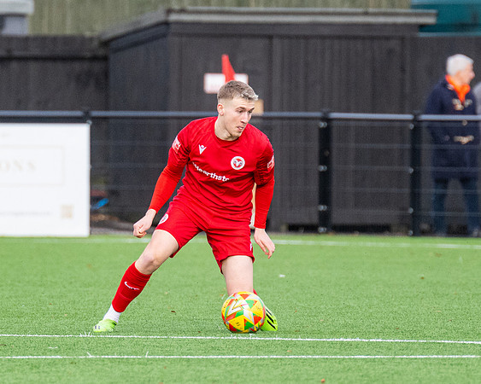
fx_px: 12992
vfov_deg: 1.7
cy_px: 151
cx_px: 139
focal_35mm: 913
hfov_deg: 2.1
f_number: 4
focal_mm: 280
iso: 800
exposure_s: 1/1600
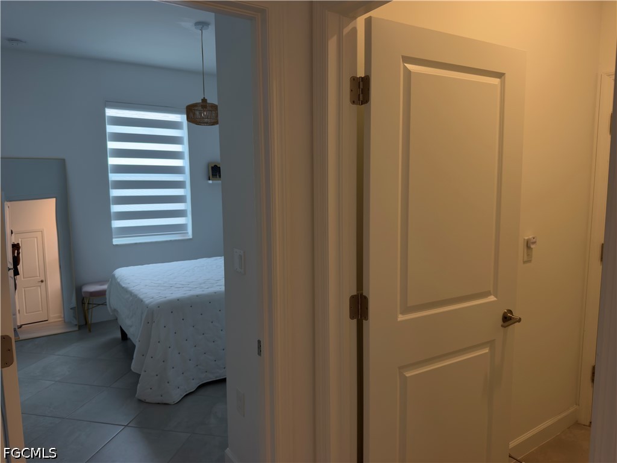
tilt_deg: -6.7
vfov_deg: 56.8
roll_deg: +0.7
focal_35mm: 24
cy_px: 232
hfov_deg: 71.6
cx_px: 308
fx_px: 428
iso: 160
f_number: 1.78
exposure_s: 1/120
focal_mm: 6.76
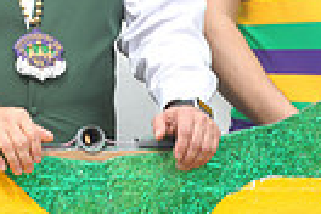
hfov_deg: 3.4
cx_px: -360
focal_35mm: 592
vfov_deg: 2.3
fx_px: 5278
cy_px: -143
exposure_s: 1/100
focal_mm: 135
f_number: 13
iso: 200
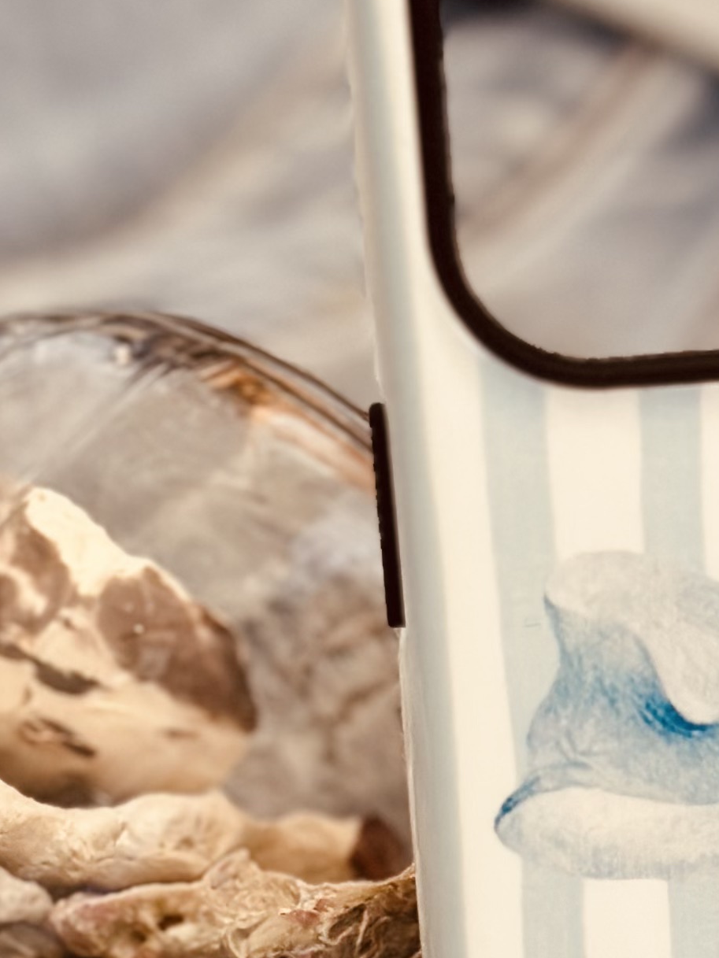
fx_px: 4403
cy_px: 882
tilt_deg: -37.5
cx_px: 862
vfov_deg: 12.3
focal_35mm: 159
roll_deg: -2.4
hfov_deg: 9.2
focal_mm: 6.86
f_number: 1.78
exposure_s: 1/60
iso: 320
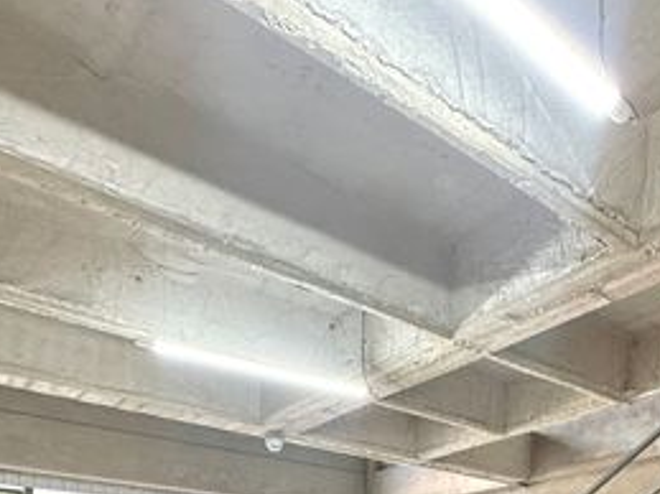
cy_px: 611
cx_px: 483
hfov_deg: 49.6
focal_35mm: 36
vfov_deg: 32.0
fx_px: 686
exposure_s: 1/60
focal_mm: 2.22
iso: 500
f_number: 2.2
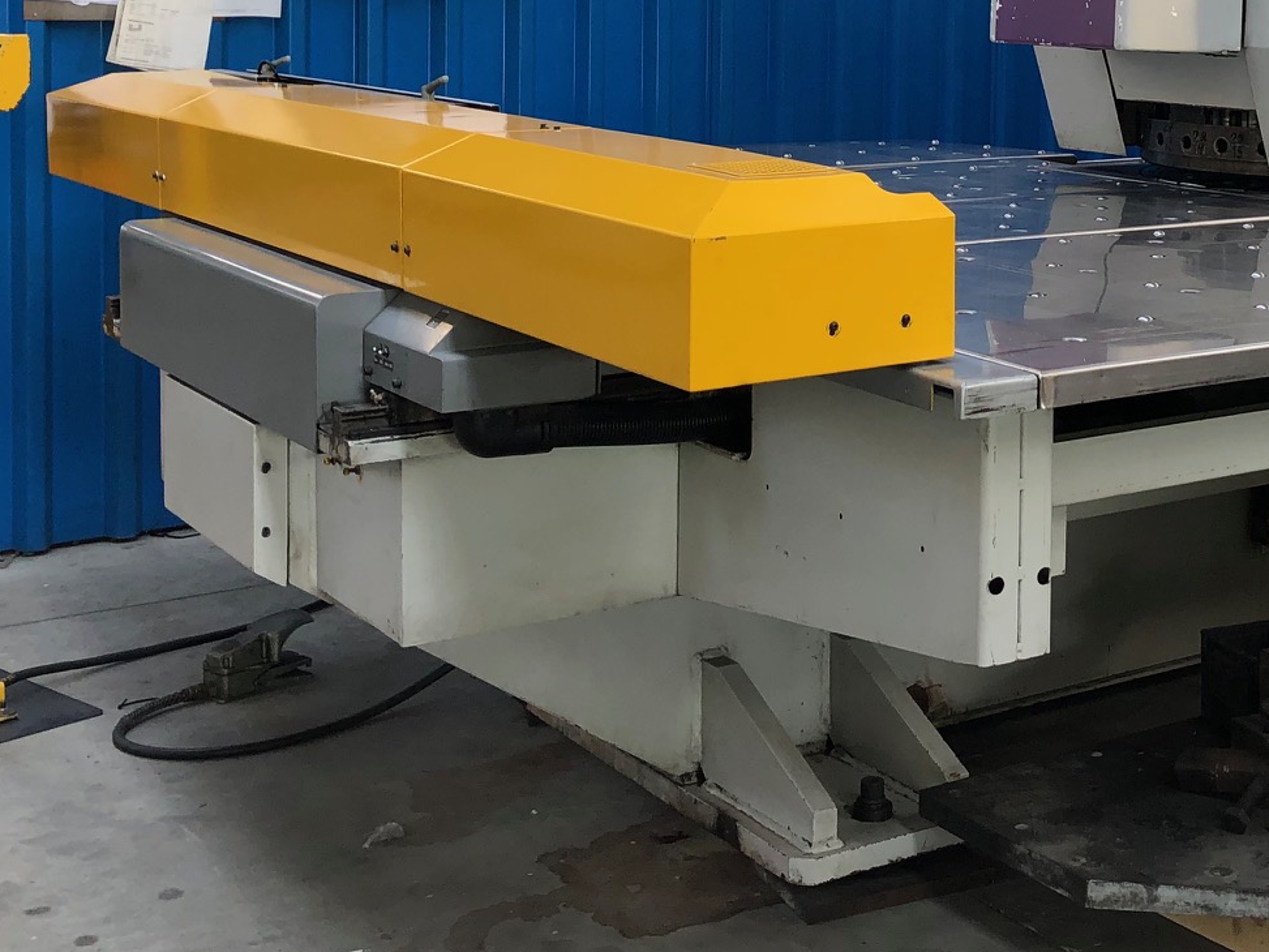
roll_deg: -0.8
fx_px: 2127
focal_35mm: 58
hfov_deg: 32.0
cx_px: 1072
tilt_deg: -3.2
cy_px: 138
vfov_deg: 24.7
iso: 32
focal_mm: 3.99
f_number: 1.8
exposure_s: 1/20
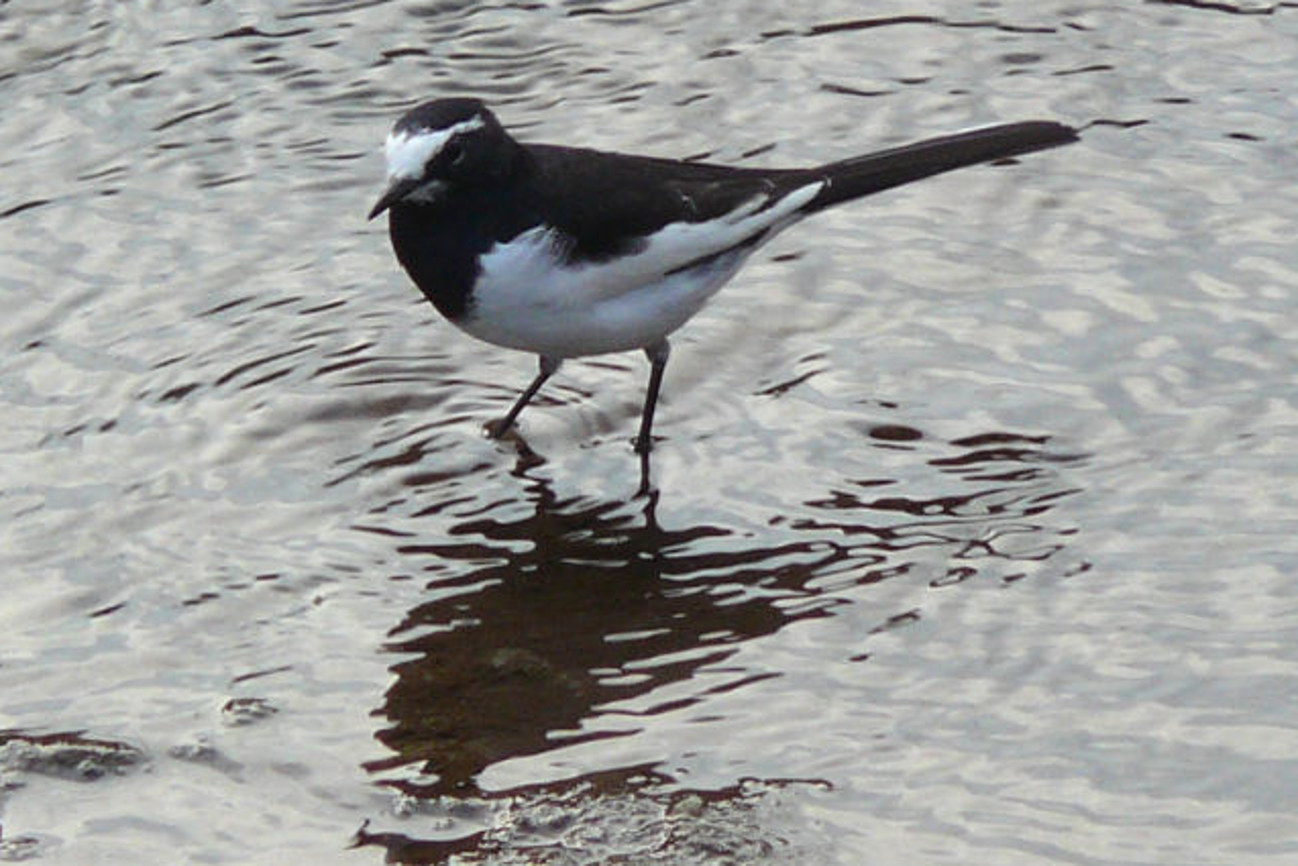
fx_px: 15831
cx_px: 648
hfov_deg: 4.7
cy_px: 403
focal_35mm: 439
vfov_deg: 3.1
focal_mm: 88.8
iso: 100
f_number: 5
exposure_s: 1/200
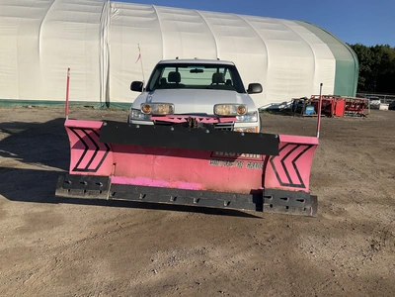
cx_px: 198
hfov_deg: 61.7
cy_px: 148
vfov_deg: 48.2
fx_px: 331
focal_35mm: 29
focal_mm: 3
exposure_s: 1/2538
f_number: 1.8
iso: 25
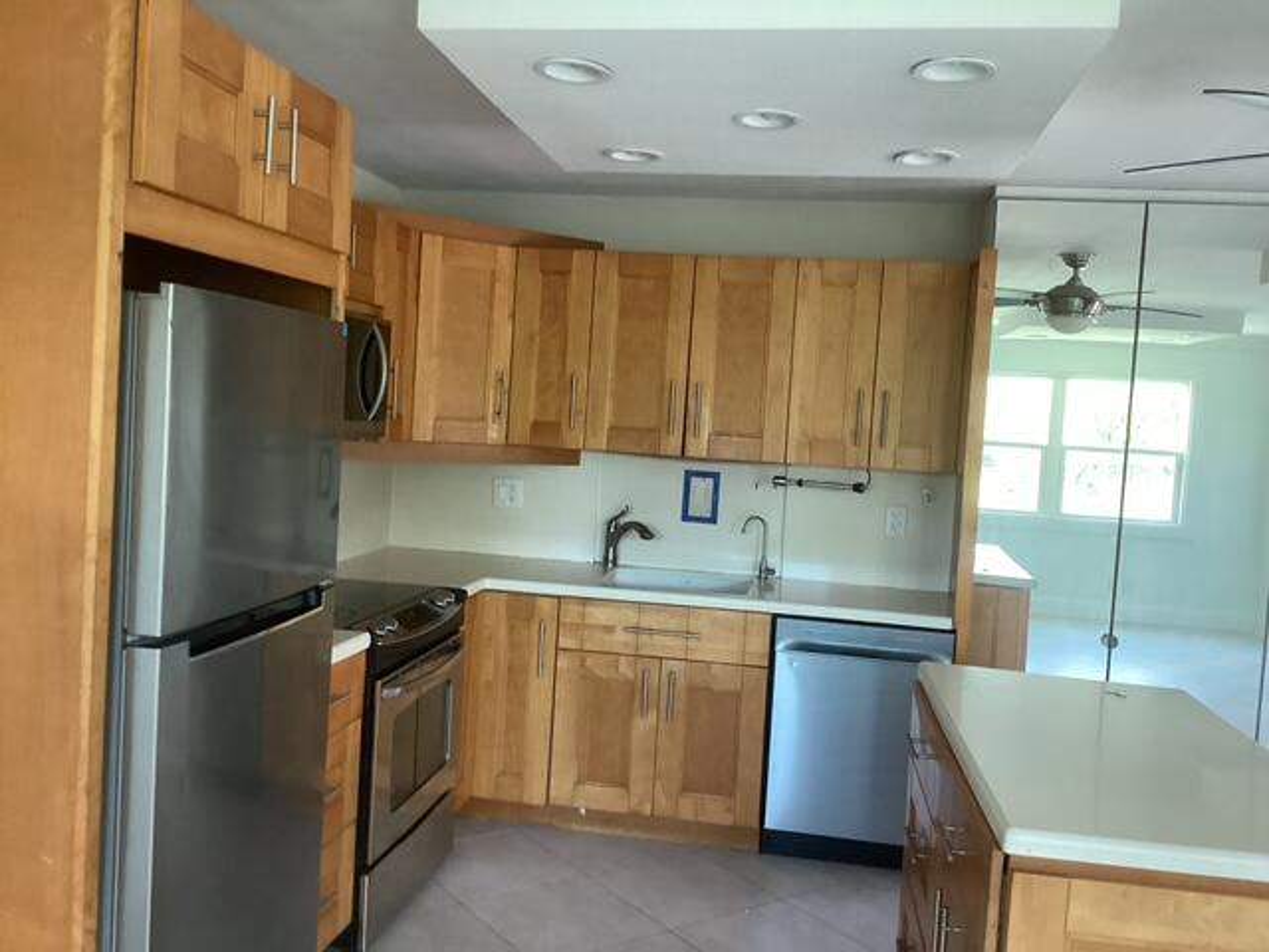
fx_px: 1136
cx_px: 634
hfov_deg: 58.4
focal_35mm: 31
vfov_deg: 45.4
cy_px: 476
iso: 320
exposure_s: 1/60
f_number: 2.4
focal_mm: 3.3
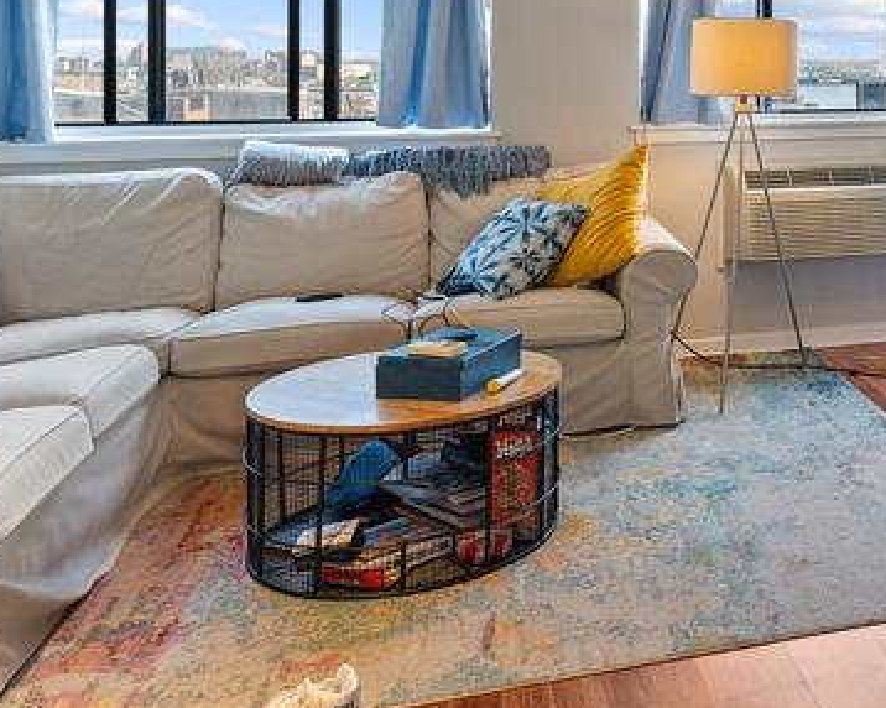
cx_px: 893
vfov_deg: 32.7
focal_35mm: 44
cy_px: 120
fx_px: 1162
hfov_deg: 37.2
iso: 100
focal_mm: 16.5
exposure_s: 1/6
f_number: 4
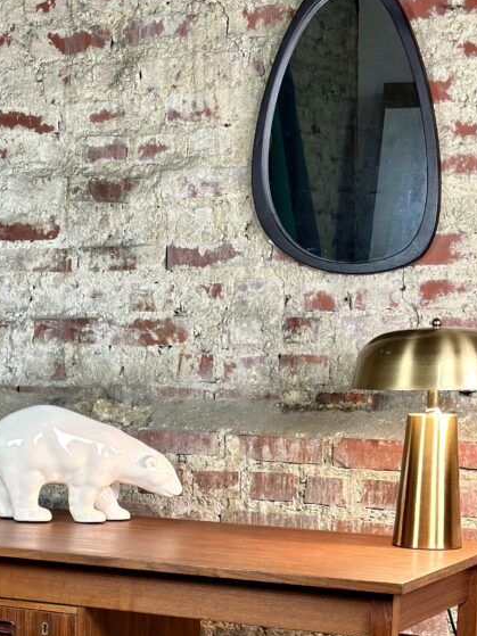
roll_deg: -1.1
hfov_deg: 16.6
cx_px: 65
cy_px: 539
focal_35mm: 88
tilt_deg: -7.5
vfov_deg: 21.9
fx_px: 1617
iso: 160
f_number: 1.78
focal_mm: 6.86
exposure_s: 1/50
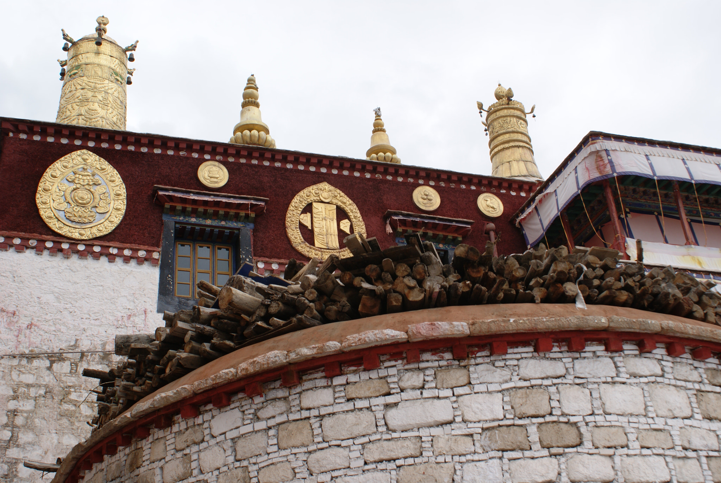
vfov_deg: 32.0
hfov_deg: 46.3
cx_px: 360
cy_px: 242
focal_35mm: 42
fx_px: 842
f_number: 9
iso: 100
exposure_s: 1/200
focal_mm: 28
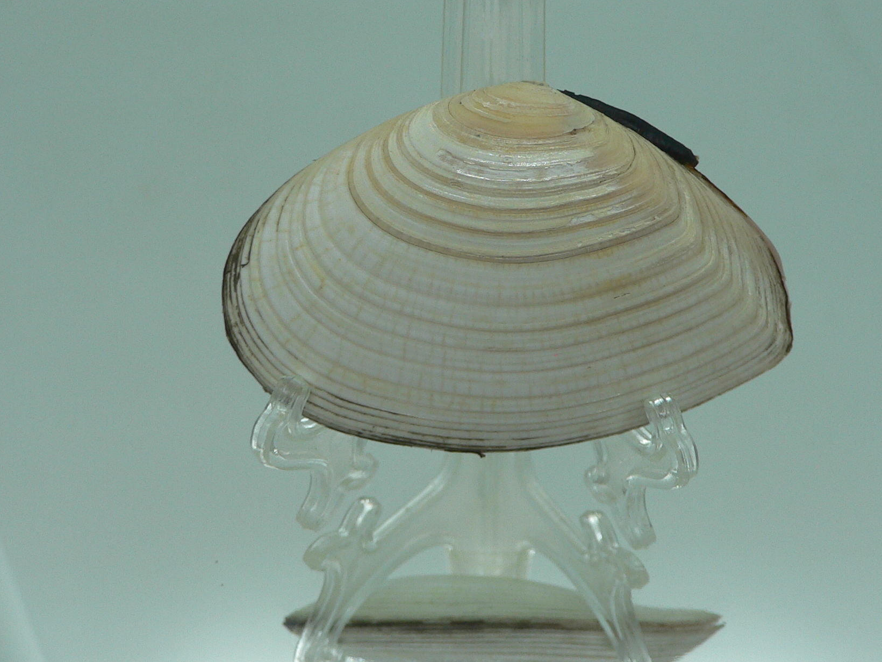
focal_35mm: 43
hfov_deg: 43.8
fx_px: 1096
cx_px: 495
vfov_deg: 33.5
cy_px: 275
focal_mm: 4.6
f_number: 2.8
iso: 80
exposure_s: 1/60
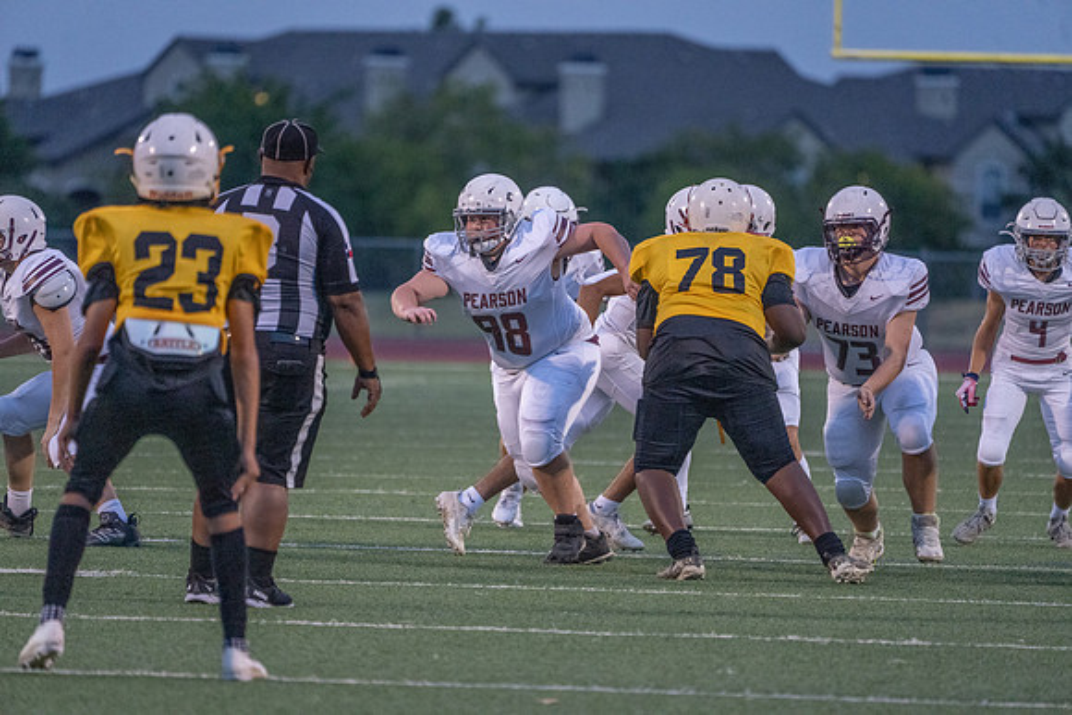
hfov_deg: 5.2
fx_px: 11913
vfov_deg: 3.4
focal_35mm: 400
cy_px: 358
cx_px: 536
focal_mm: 400
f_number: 5.6
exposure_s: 1/1000
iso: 8000
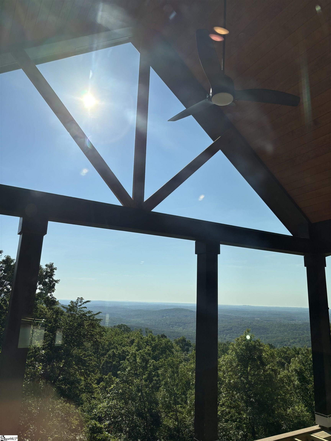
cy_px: 220
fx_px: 331
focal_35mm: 26
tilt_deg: +13.1
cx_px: 166
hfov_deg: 53.1
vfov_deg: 67.3
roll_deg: -2.5
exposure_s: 1/7194
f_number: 1.6
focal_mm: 5.96
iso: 50
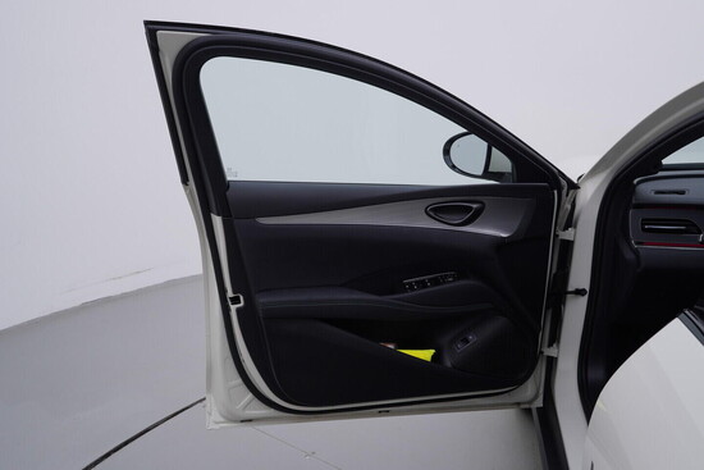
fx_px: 704
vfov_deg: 36.9
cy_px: 235
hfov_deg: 53.1
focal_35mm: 36
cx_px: 352
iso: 125
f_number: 4.5
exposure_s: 1/100
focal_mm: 24
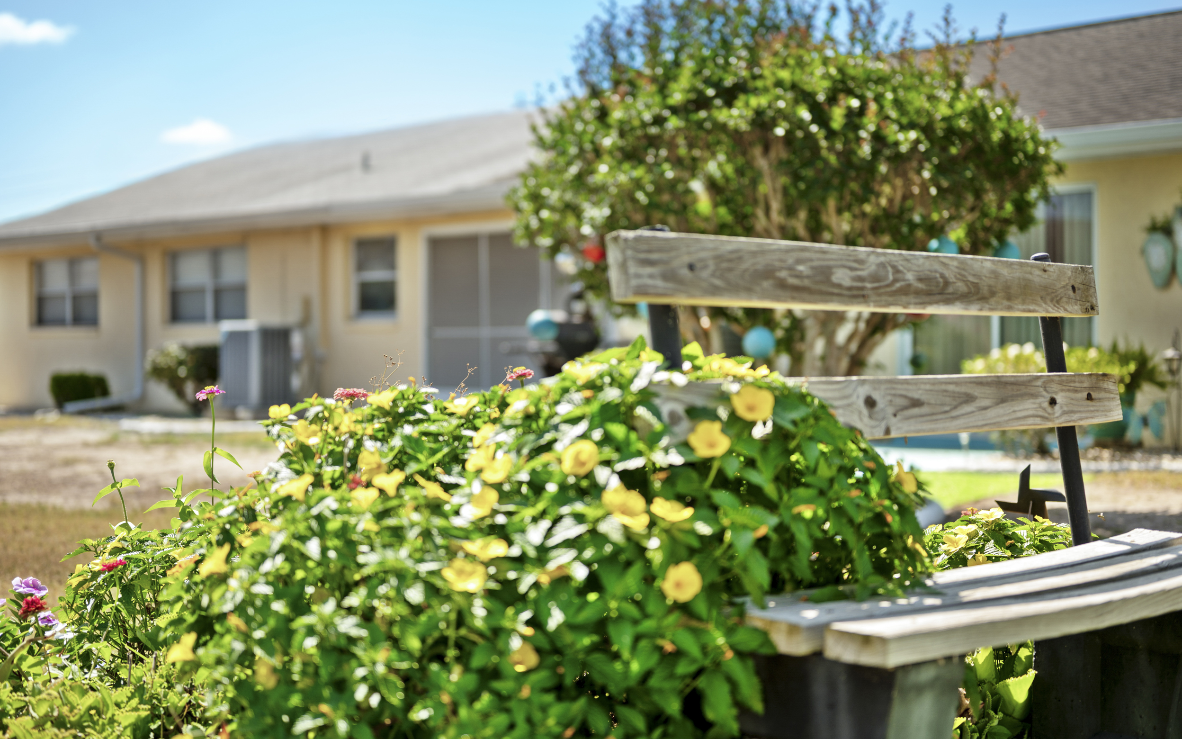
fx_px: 1643
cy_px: 392
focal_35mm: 51
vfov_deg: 25.3
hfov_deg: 39.6
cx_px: 591
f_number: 1.8
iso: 125
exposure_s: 1/2000
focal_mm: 50
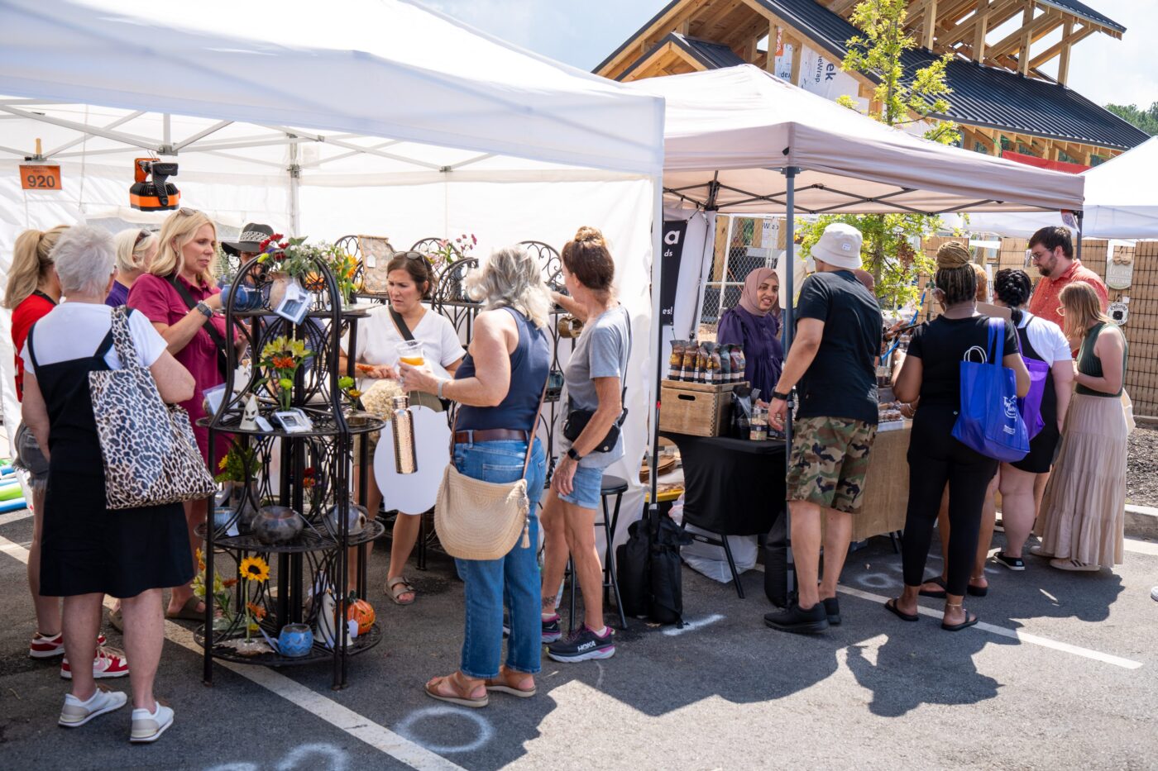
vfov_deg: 37.8
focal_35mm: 35
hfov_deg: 54.4
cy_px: 386
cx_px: 579
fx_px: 1126
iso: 100
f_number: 6.3
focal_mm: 35
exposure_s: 1/160
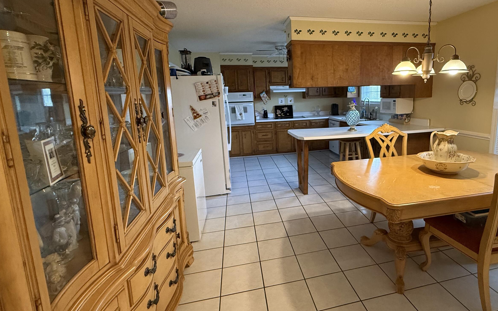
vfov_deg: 62.0
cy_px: 137
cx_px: 299
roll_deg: +2.1
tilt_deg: -8.8
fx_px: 258
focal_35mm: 19
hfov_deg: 86.9
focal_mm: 2.22
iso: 500
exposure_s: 1/60
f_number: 2.2
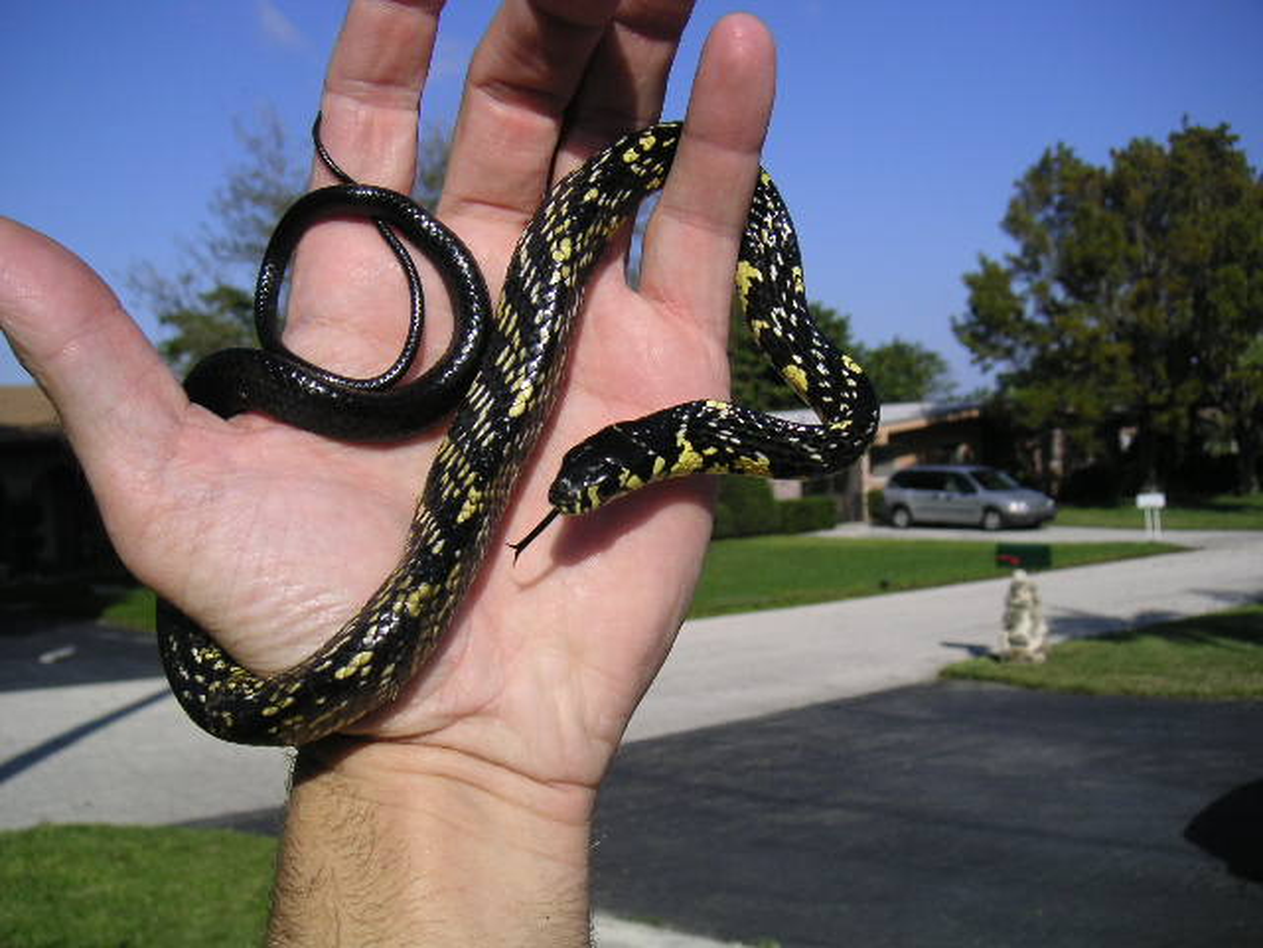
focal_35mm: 38
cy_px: 474
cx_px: 632
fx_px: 1386
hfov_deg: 49.0
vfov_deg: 37.7
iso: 50
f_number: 6.7
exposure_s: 1/350
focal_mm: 6
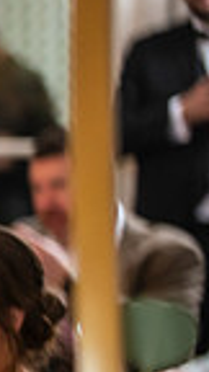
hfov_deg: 2.7
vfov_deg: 5.0
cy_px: 280
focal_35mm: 436
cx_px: -503
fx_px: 4296
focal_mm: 102
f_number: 2.8
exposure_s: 1/200
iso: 1600
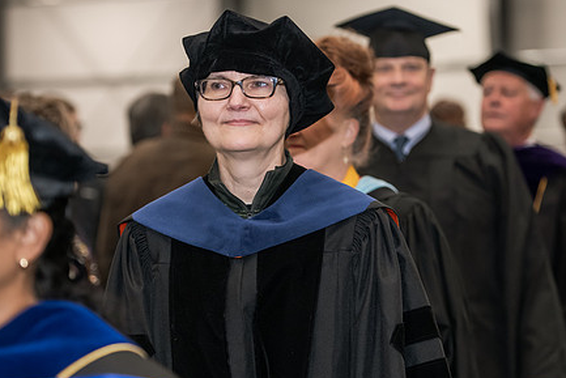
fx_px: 2107
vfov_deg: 10.2
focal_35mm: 134
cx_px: 278
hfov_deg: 15.3
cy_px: 186
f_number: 3.2
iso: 2000
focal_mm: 100
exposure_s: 1/200
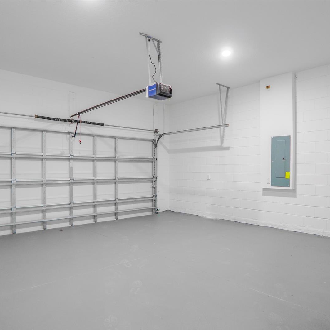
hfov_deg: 67.2
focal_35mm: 23
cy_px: 165
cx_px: 160
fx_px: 248
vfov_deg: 67.3
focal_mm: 12
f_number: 2
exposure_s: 1/30
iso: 400
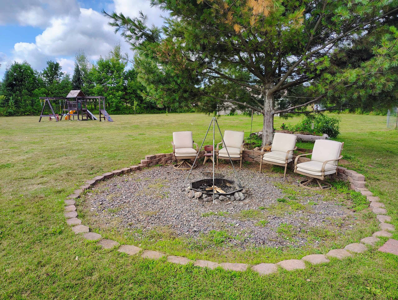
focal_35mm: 24
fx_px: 276
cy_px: 150
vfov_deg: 56.9
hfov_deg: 71.5
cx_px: 199
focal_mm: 5.56
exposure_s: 1/268
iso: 100
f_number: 1.8
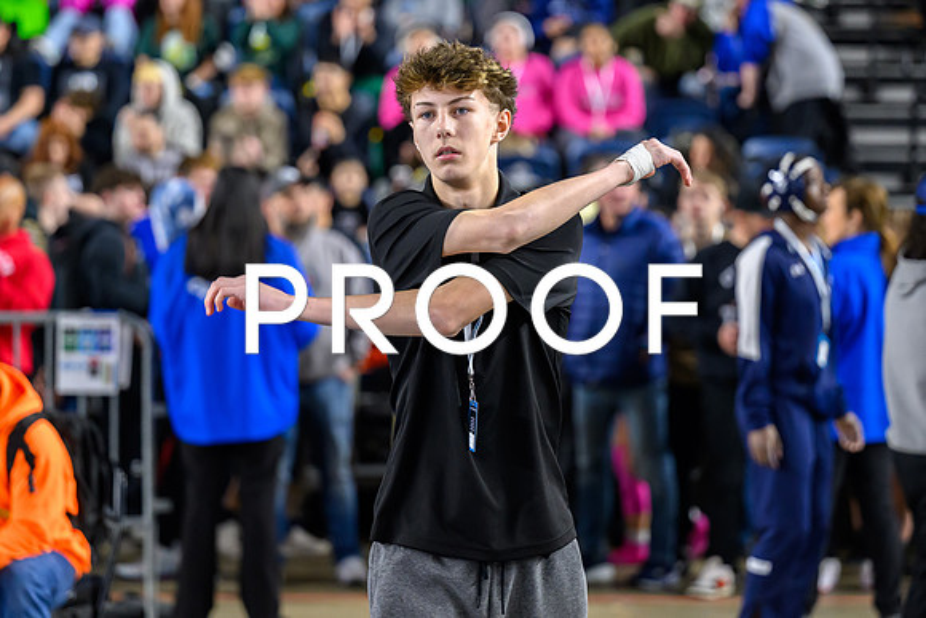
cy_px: 236
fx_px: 3538
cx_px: 488
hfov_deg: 14.9
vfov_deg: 10.0
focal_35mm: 138
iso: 2800
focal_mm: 110
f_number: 2.8
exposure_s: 1/640
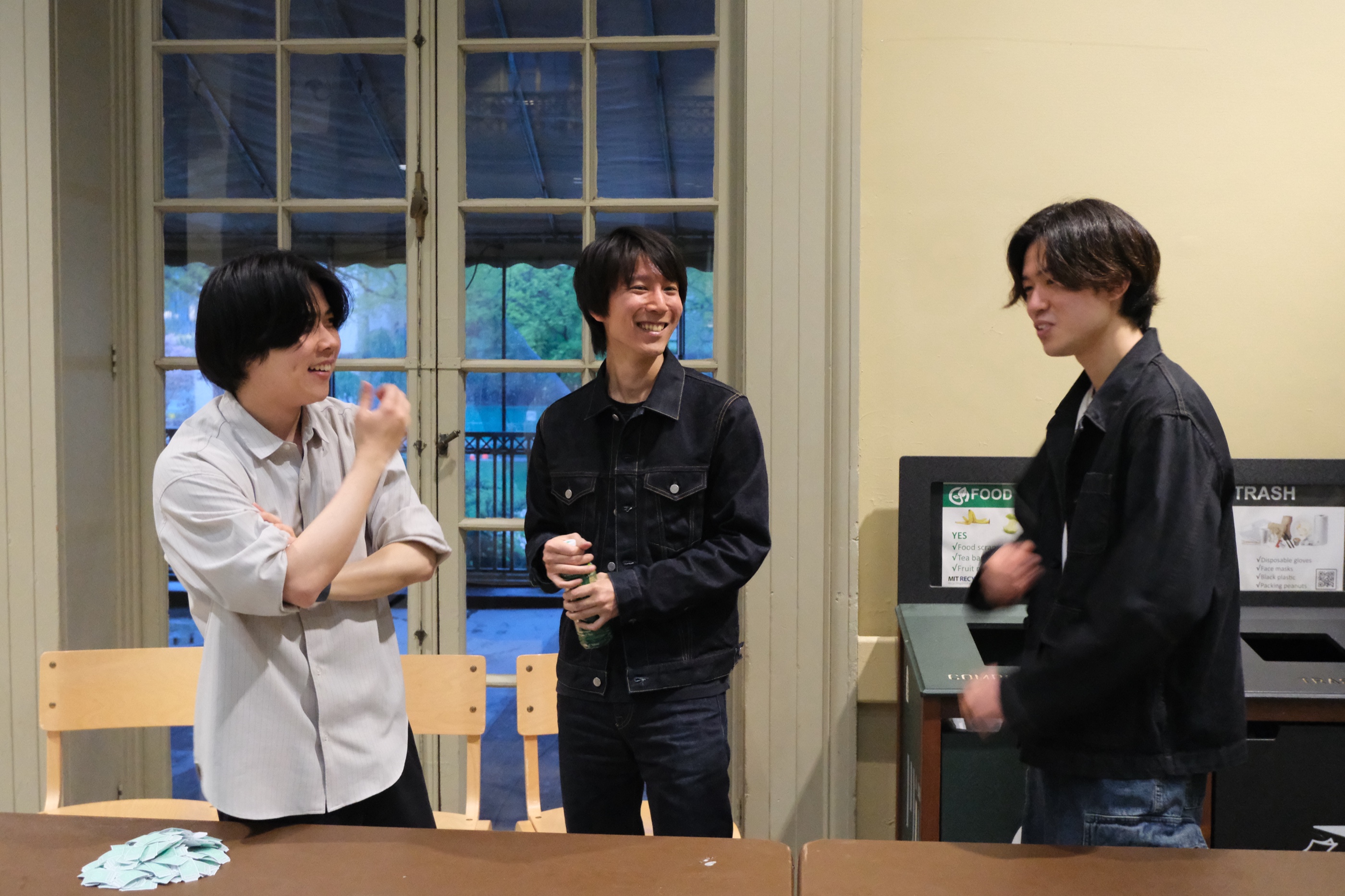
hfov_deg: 48.5
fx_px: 1494
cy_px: 448
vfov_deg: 33.4
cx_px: 672
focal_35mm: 40
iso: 12800
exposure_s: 1/38
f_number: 4.4
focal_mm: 26.4
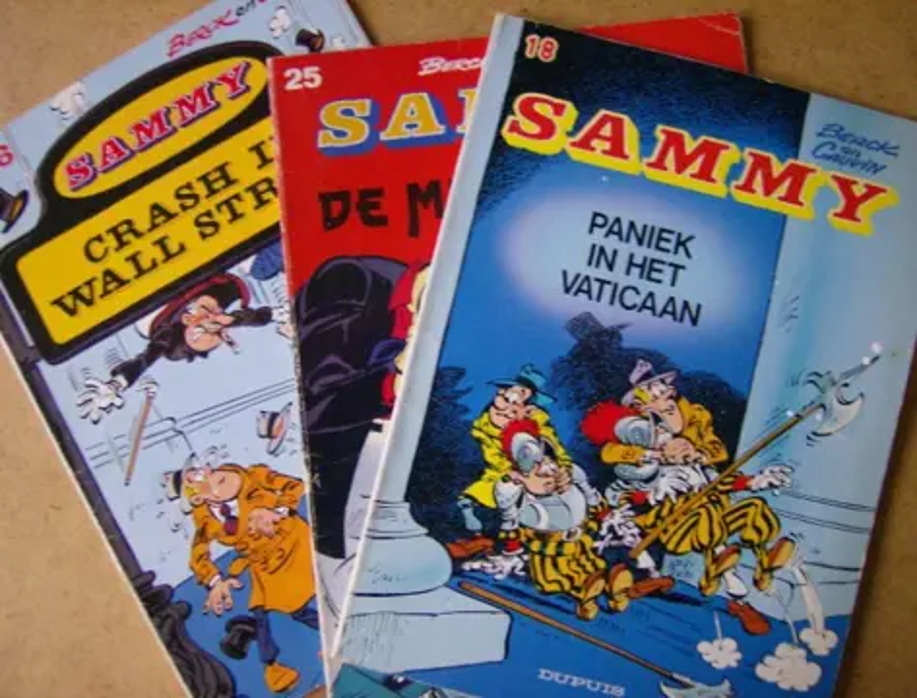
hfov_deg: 51.1
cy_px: 349
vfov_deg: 40.0
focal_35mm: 36
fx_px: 959
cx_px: 458
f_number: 2.8
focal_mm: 6
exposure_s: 1/33.4
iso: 200
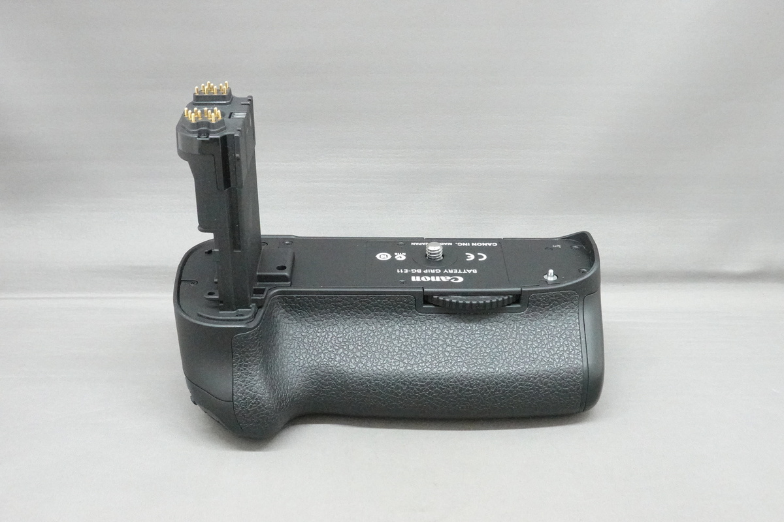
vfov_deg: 29.2
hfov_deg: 42.7
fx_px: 1002
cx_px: 392
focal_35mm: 46
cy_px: 261
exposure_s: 1/50
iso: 6400
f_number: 8
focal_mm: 17.19
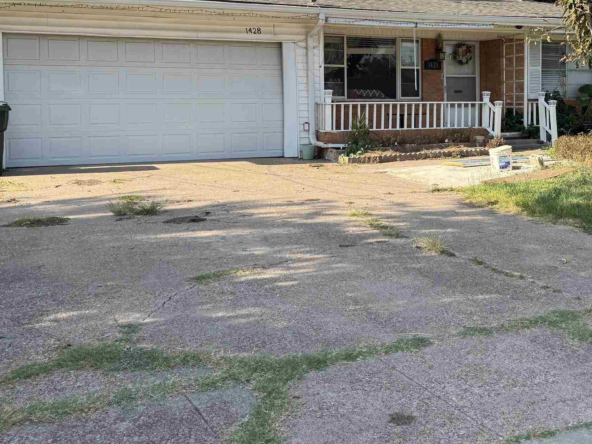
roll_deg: -0.1
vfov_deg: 32.4
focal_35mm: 44
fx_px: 752
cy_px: 126
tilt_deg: -2.2
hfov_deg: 42.2
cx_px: 412
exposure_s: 1/1678
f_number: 1.78
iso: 80
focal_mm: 6.76
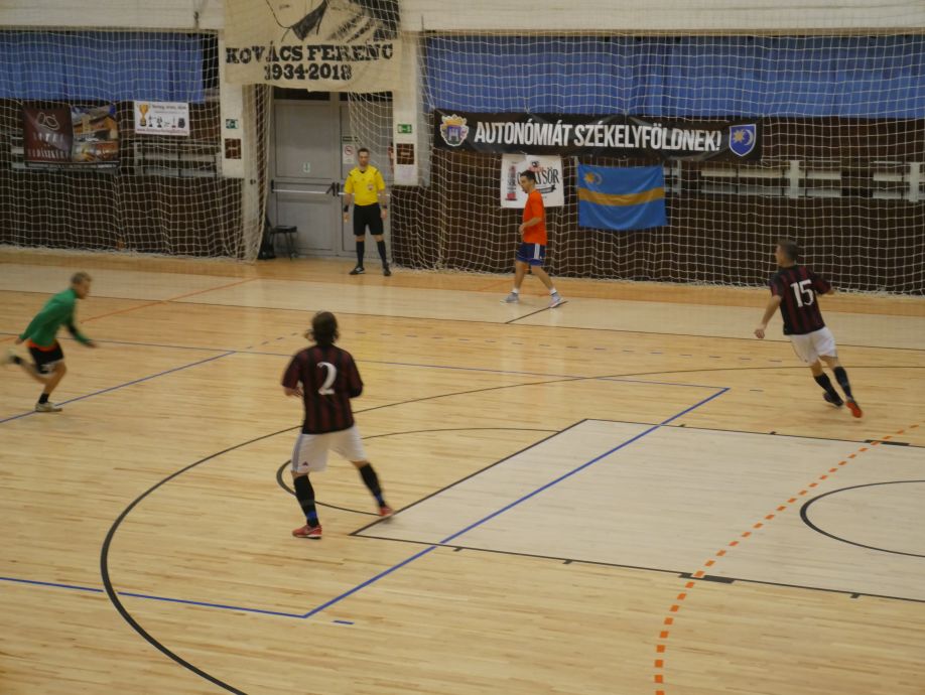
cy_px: 348
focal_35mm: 84
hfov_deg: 23.3
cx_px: 462
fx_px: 2246
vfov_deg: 17.6
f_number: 5.6
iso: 2500
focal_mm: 42
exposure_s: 1/100
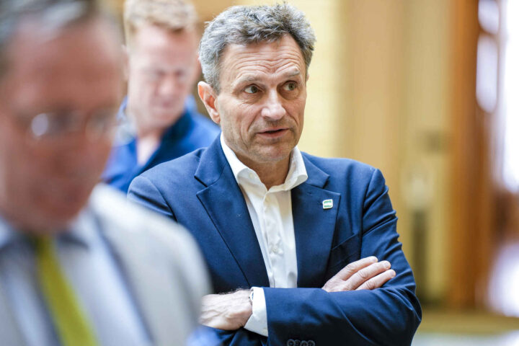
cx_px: 260
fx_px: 2667
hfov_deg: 11.1
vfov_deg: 7.4
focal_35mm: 185
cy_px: 173
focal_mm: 185
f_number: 2.8
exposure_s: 1/80
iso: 400
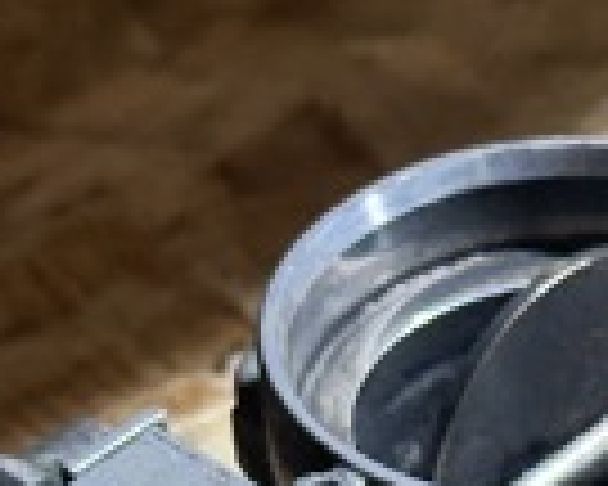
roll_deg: -0.7
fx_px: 3995
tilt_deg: -34.2
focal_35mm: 222
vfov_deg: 6.9
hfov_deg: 8.5
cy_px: 596
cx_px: 869
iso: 320
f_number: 1.78
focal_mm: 6.86
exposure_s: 1/40
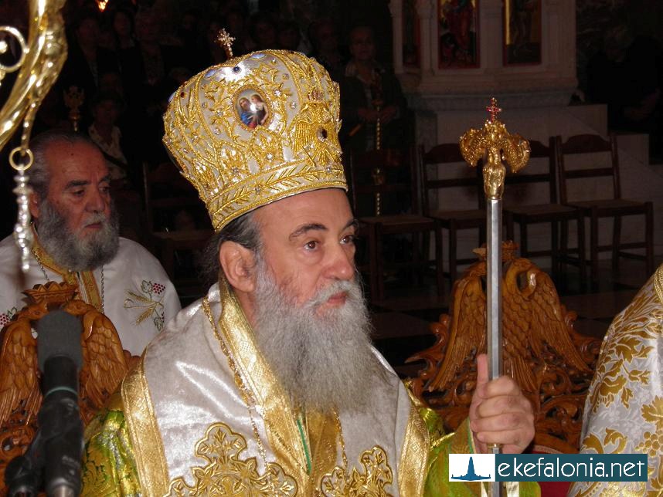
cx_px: 332
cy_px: 248
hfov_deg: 15.6
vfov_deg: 11.8
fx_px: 2414
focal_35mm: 126
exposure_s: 1/125
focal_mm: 22.6
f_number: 4
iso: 160
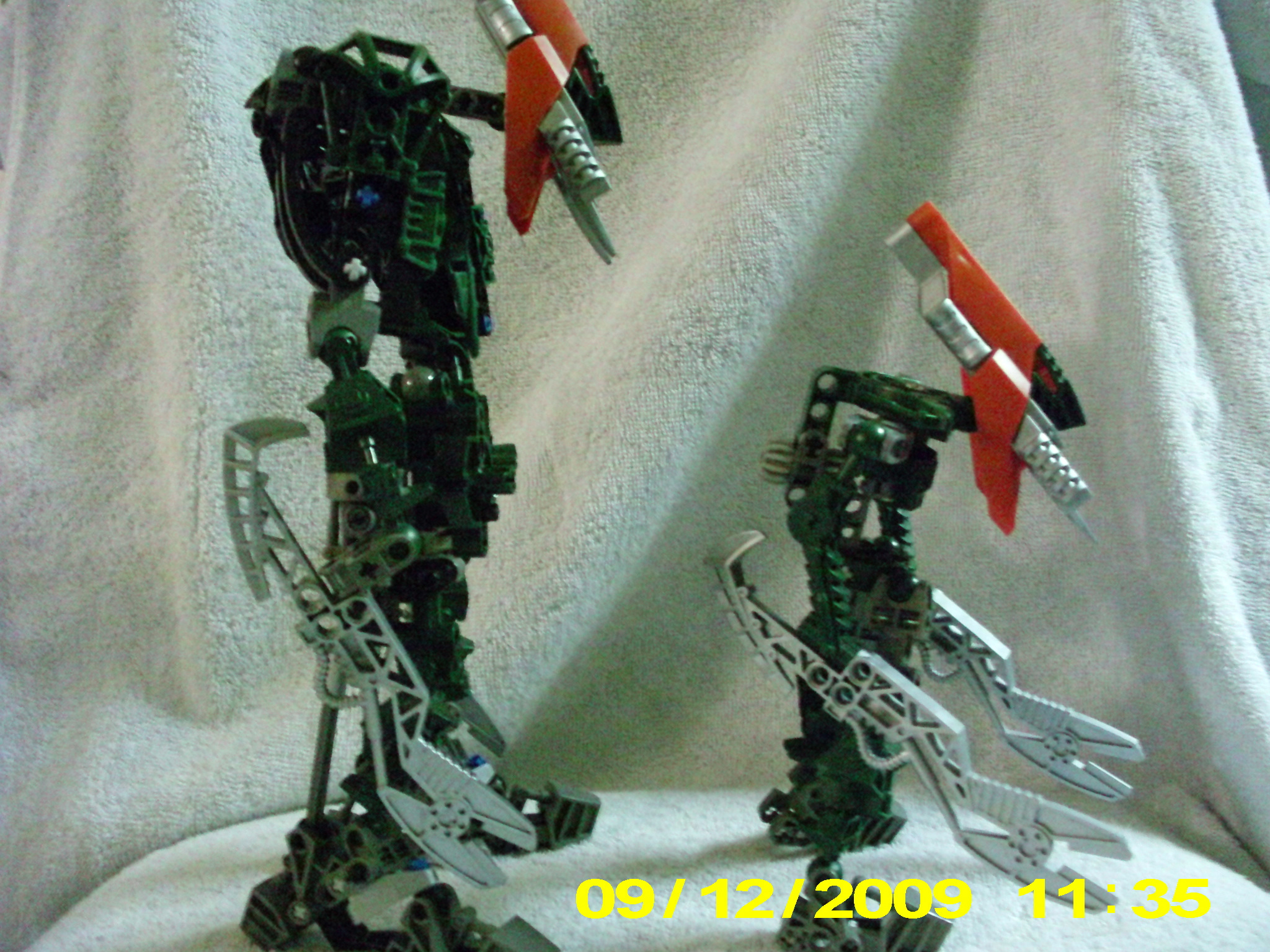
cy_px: 476
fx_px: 1394
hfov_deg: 49.0
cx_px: 635
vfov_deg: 37.7
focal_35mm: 38
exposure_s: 1/14
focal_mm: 6.3
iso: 1600
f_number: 3.1
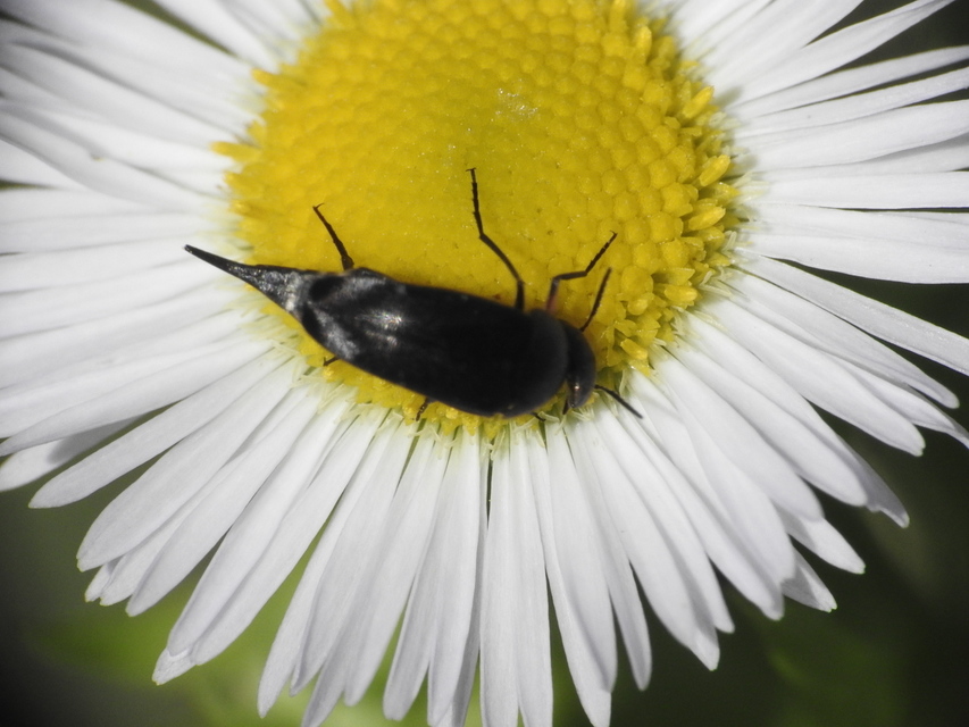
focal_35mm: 300
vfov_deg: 5.0
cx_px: 484
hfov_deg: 6.6
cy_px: 364
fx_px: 8399
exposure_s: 1/2500
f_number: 7.7
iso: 400
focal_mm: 53.7
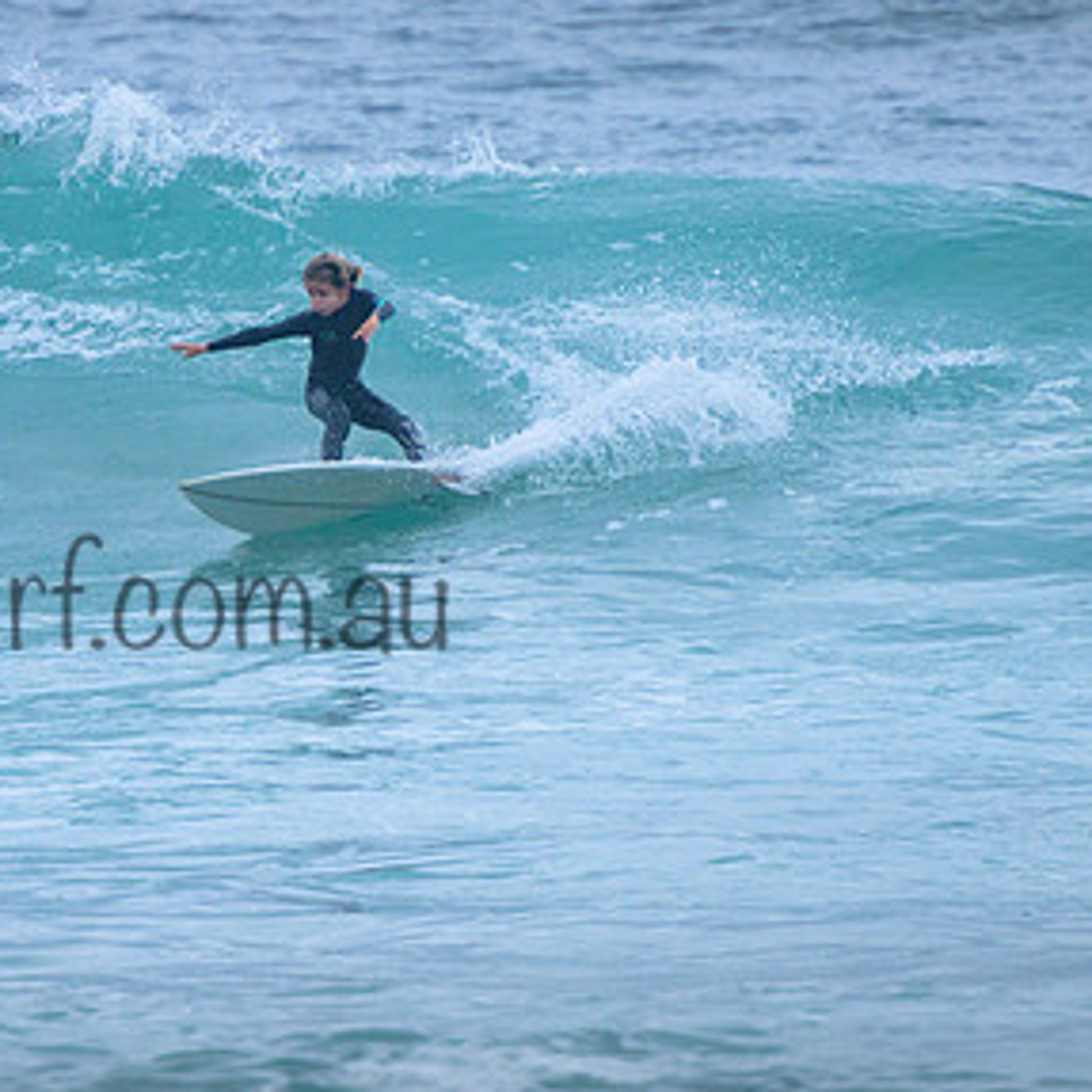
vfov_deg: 1.9
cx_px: 287
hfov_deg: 1.9
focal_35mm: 946
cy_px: 418
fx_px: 33763
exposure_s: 1/2000
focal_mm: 400
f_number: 5.6
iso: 560
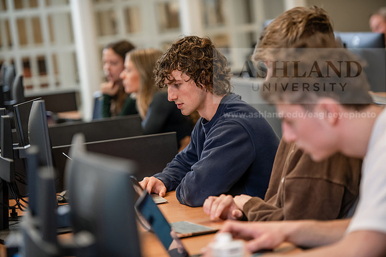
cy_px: 128
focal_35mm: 145
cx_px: 193
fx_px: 1555
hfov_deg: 14.2
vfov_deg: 9.5
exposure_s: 1/160
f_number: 2.8
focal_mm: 145
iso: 1000
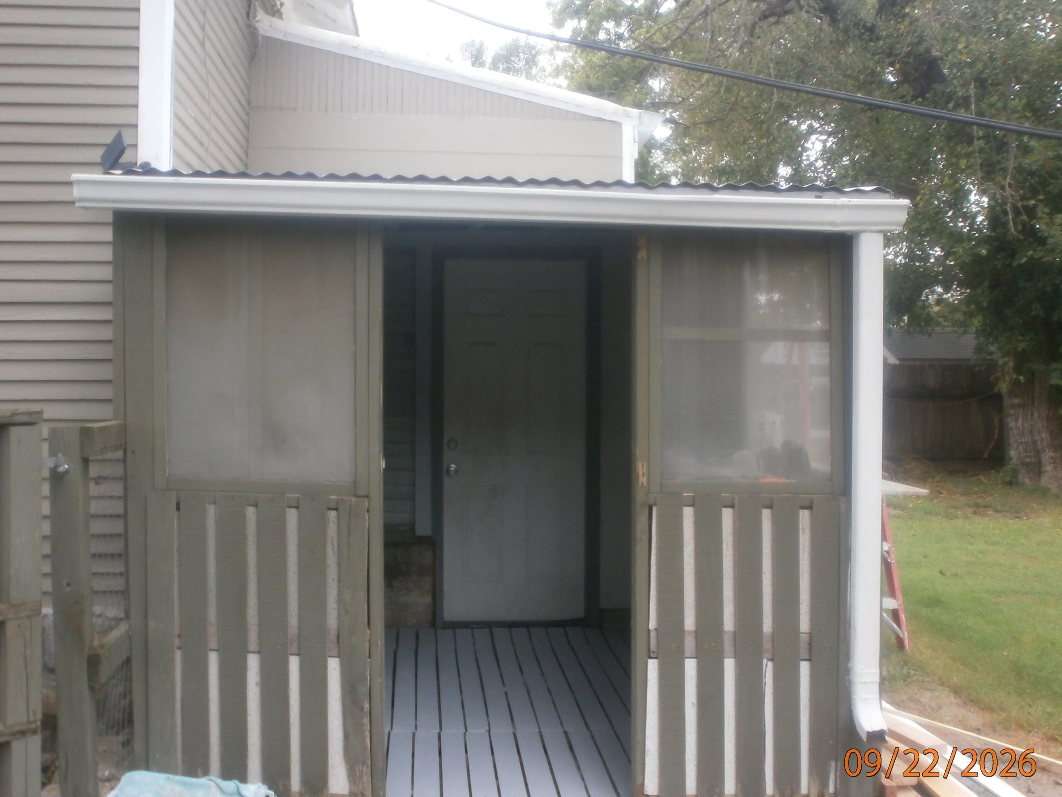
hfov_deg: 56.7
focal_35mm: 32
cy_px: 389
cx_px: 483
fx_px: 982
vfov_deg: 44.2
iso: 100
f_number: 2.9
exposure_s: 1/125
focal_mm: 4.8
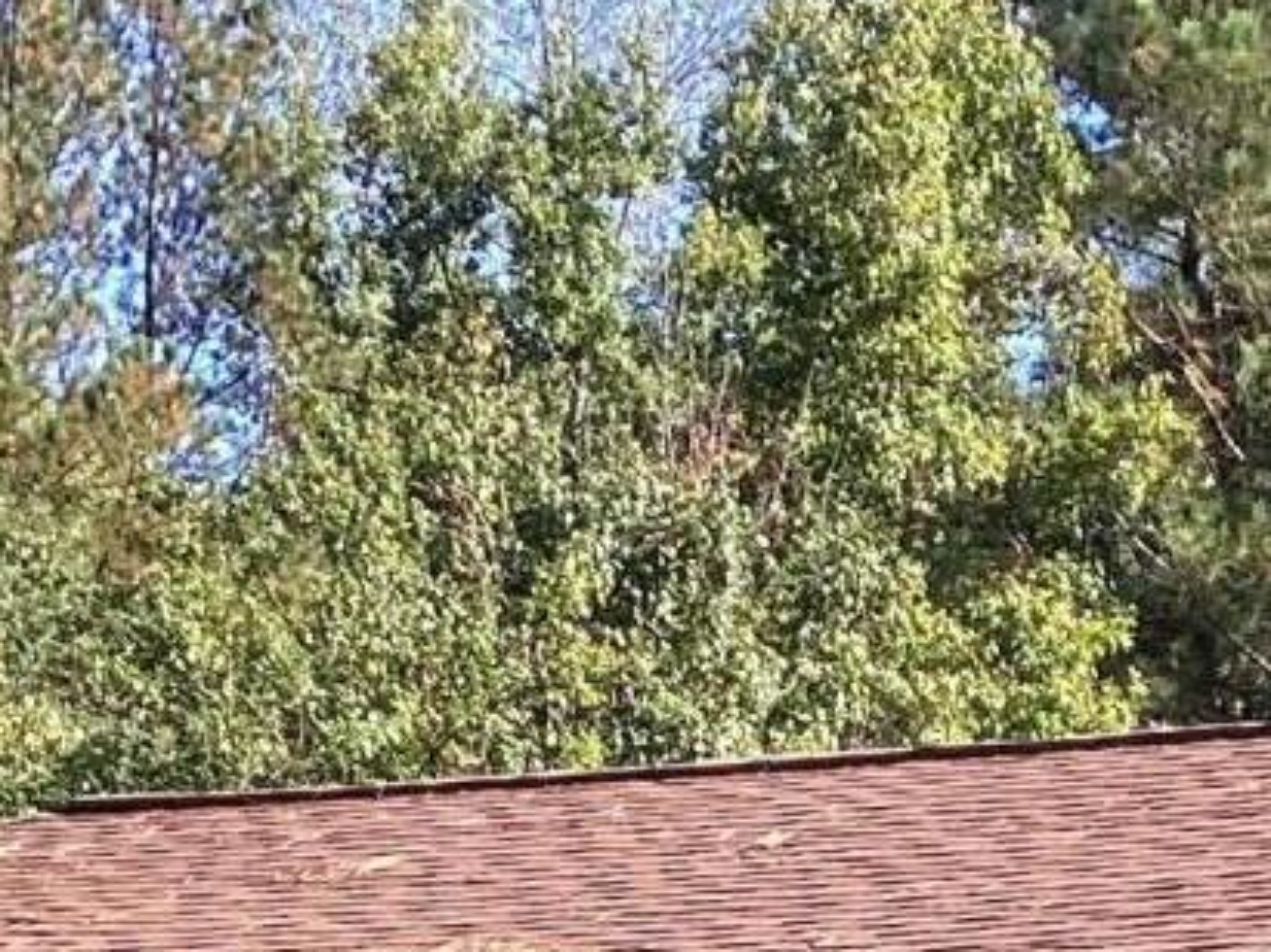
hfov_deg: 13.1
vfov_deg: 9.2
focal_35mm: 151
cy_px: 1907
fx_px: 5543
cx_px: 857
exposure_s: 1/263
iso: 25
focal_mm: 3.3
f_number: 2.4
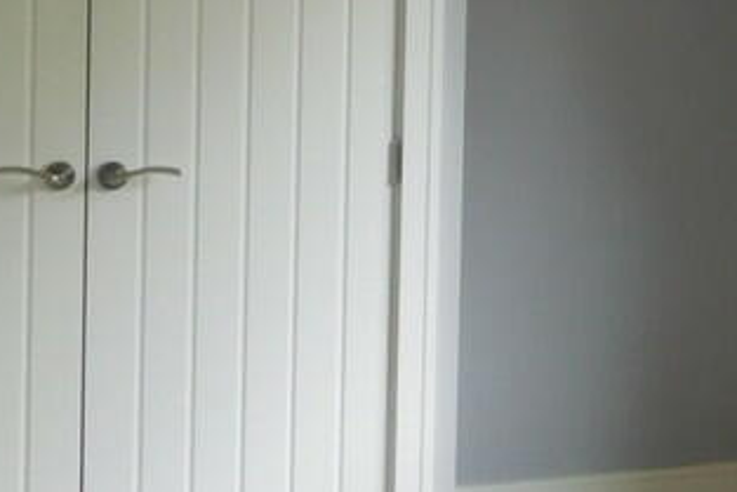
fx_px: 1741
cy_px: -24
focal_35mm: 85
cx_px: 794
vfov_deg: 15.7
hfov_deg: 22.6
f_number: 3.4
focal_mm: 4.5
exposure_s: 1/50
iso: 125
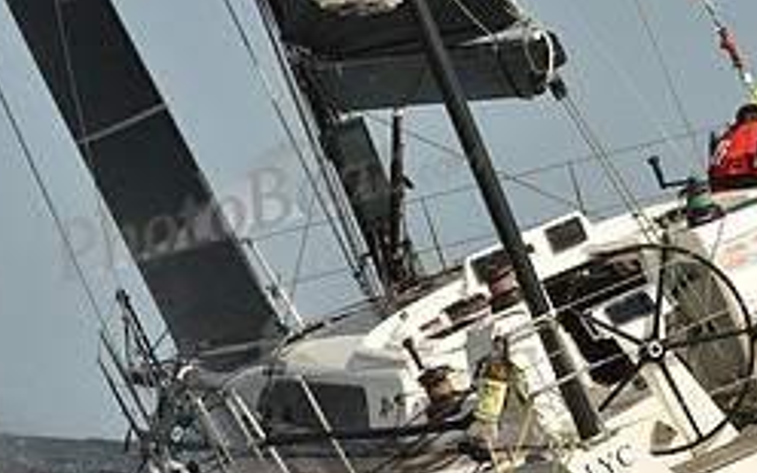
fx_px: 8376
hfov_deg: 5.2
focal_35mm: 406
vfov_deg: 3.2
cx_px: 644
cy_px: 319
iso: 320
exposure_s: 1/1600
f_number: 10
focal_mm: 170
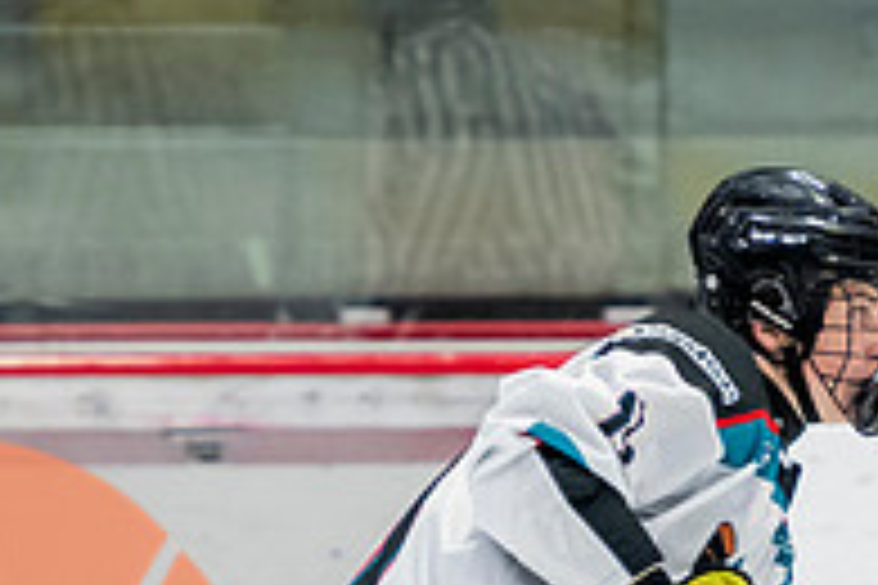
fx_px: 21241
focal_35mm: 871
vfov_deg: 1.6
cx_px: 1080
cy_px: 855
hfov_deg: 2.4
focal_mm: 145
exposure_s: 1/800
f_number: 3.2
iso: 1600
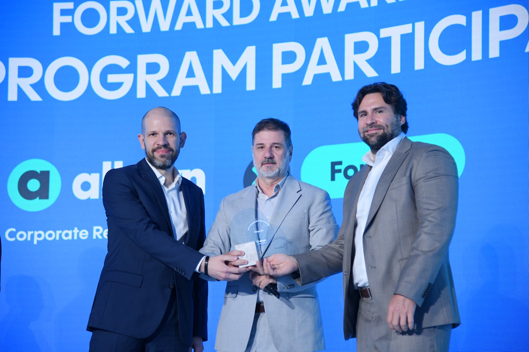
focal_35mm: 85
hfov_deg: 23.9
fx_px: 1249
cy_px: 176
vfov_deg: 16.1
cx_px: 264
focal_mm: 85
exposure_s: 1/320
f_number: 4
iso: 1250
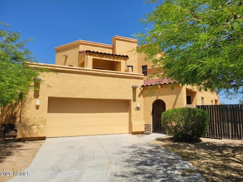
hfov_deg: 67.3
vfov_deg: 53.1
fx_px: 183
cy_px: 91
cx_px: 122
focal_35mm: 26
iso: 40
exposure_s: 1/3001
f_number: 1.8
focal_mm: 5.4
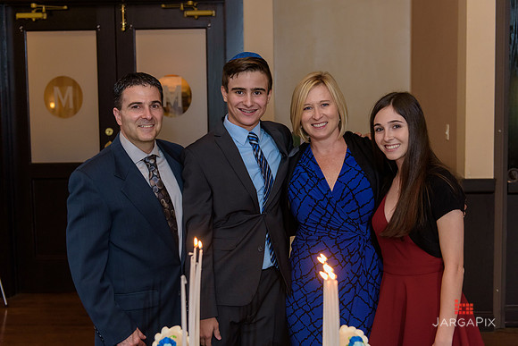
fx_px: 691
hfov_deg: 41.1
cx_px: 259
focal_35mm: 48
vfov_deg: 28.1
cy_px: 173
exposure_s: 1/160
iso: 1600
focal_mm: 48
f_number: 3.2
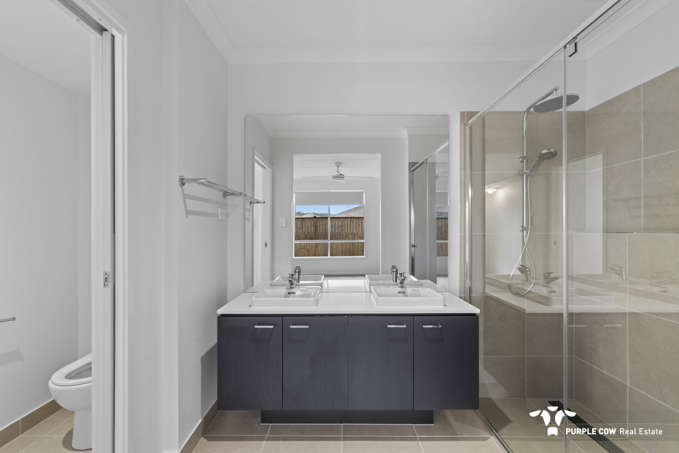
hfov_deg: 96.7
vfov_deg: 73.7
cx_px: 340
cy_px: 226
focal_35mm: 16
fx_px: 302
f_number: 10
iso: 4000
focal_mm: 16
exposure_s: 1/15
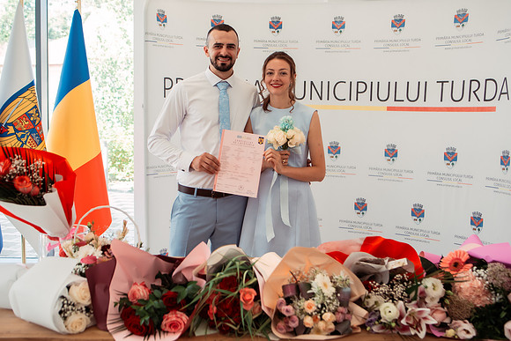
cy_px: 155
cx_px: 256
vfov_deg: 34.9
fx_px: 541
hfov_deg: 50.5
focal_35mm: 38
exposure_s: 1/400
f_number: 3.2
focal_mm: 35
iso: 400
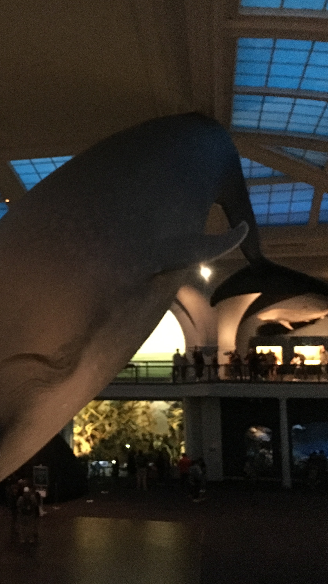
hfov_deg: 26.9
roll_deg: +0.8
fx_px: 665
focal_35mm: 43
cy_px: 289
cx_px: 47
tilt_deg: +5.7
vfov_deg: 47.4
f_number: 2.2
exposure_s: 1/15
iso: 800
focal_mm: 4.15
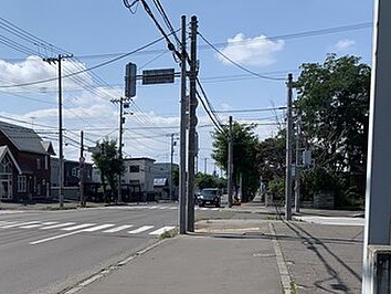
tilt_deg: -3.0
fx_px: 531
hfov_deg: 38.5
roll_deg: -0.3
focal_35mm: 47
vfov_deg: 30.3
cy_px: 230
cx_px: 65
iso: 25
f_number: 1.8
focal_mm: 4.25
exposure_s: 1/3937
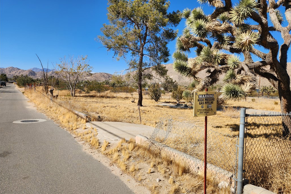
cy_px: 104
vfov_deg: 53.0
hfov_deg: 73.8
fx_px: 194
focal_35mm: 24
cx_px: 145
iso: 20
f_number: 1.8
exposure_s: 1/1799
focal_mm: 5.4
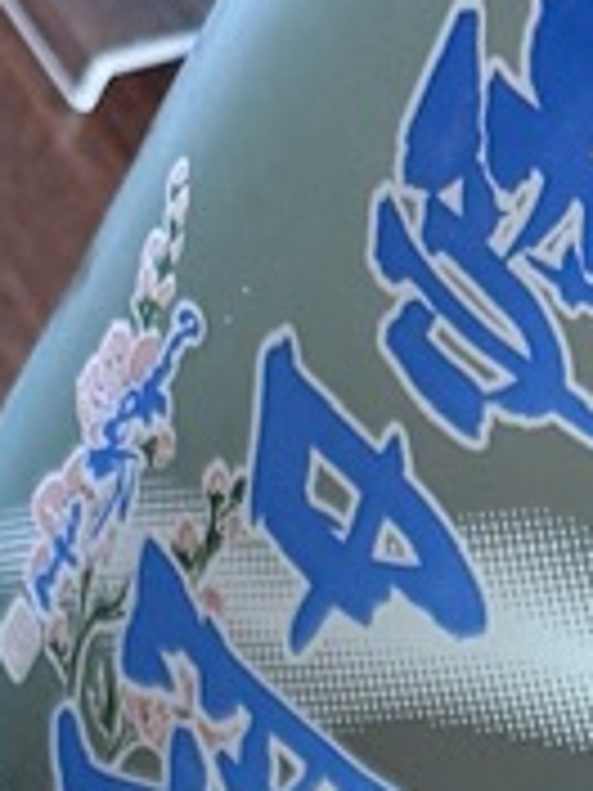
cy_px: 2719
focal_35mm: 191
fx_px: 4363
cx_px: 840
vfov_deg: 8.1
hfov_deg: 7.7
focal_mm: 6.76
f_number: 1.78
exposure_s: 1/90
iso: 200
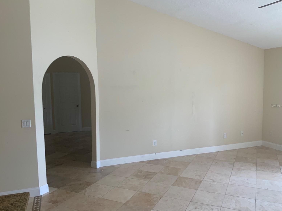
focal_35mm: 30
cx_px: 142
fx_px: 244
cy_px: 106
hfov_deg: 60.0
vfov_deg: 46.8
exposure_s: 1/60
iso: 40
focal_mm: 3
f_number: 1.8
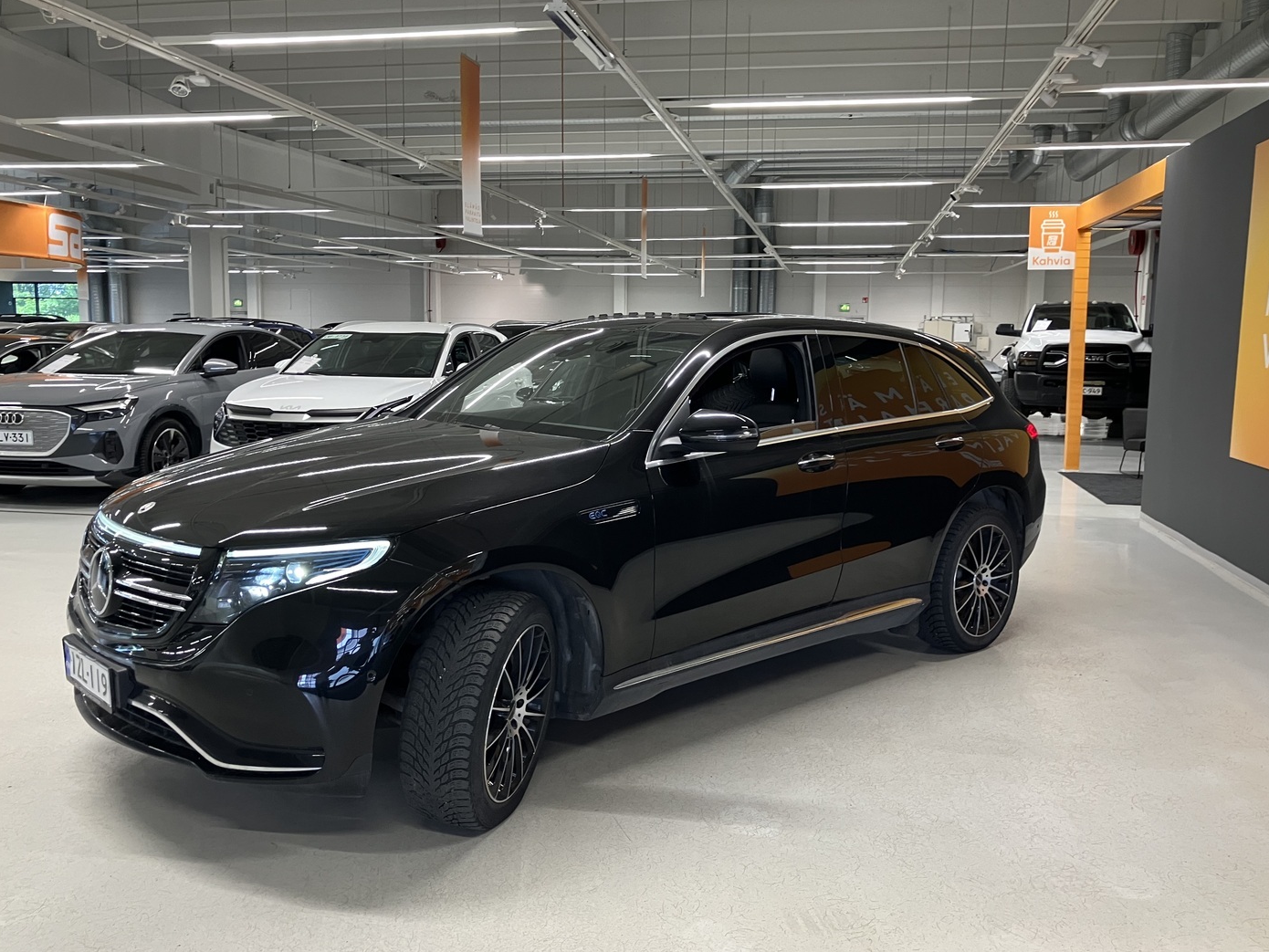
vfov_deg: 48.2
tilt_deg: -3.4
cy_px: 489
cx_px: 640
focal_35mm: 29
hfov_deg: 61.7
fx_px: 1063
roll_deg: -1.4
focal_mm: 3.99
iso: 100
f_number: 1.8
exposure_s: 1/51
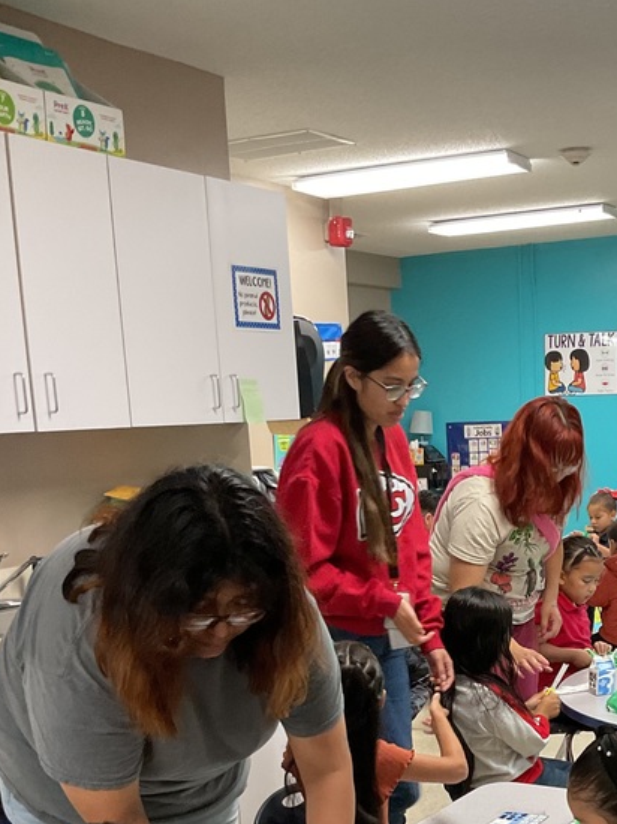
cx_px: 466
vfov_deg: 34.5
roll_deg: +2.2
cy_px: 658
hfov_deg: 26.6
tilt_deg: -11.9
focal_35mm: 54
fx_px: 1284
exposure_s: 1/60
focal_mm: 3
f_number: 1.8
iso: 160
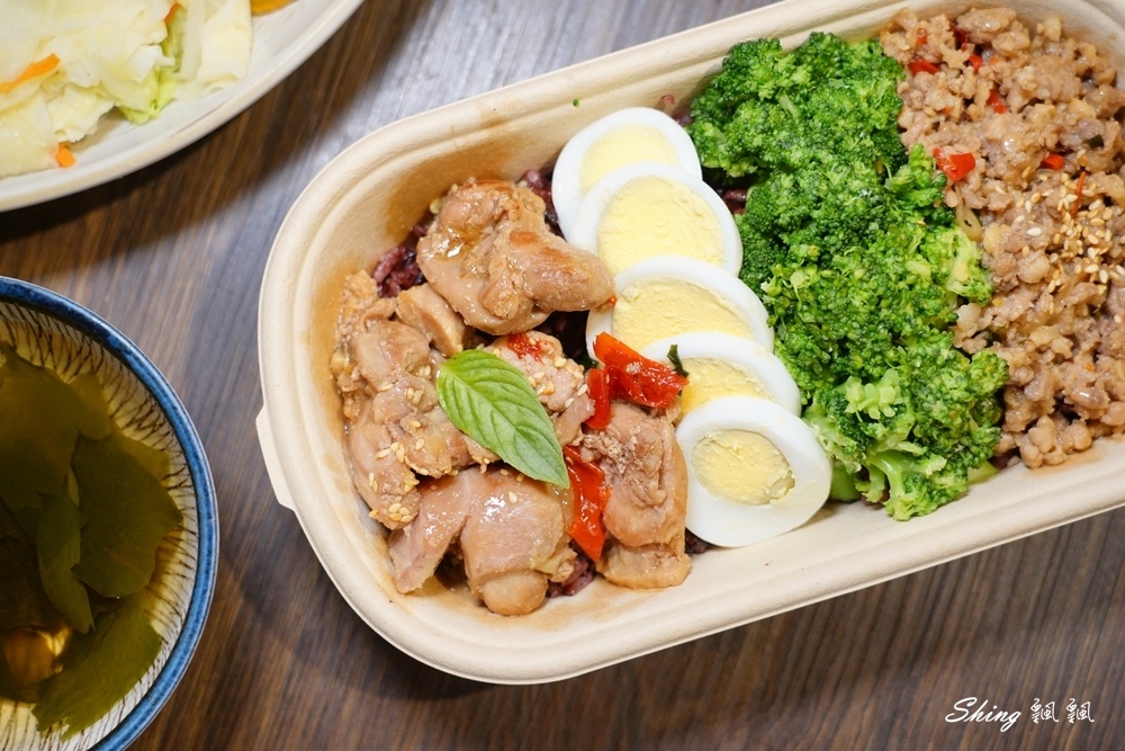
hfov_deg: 39.6
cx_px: 562
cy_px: 376
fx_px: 1563
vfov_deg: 27.0
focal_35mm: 50
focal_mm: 50
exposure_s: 1/50
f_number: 4.5
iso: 800
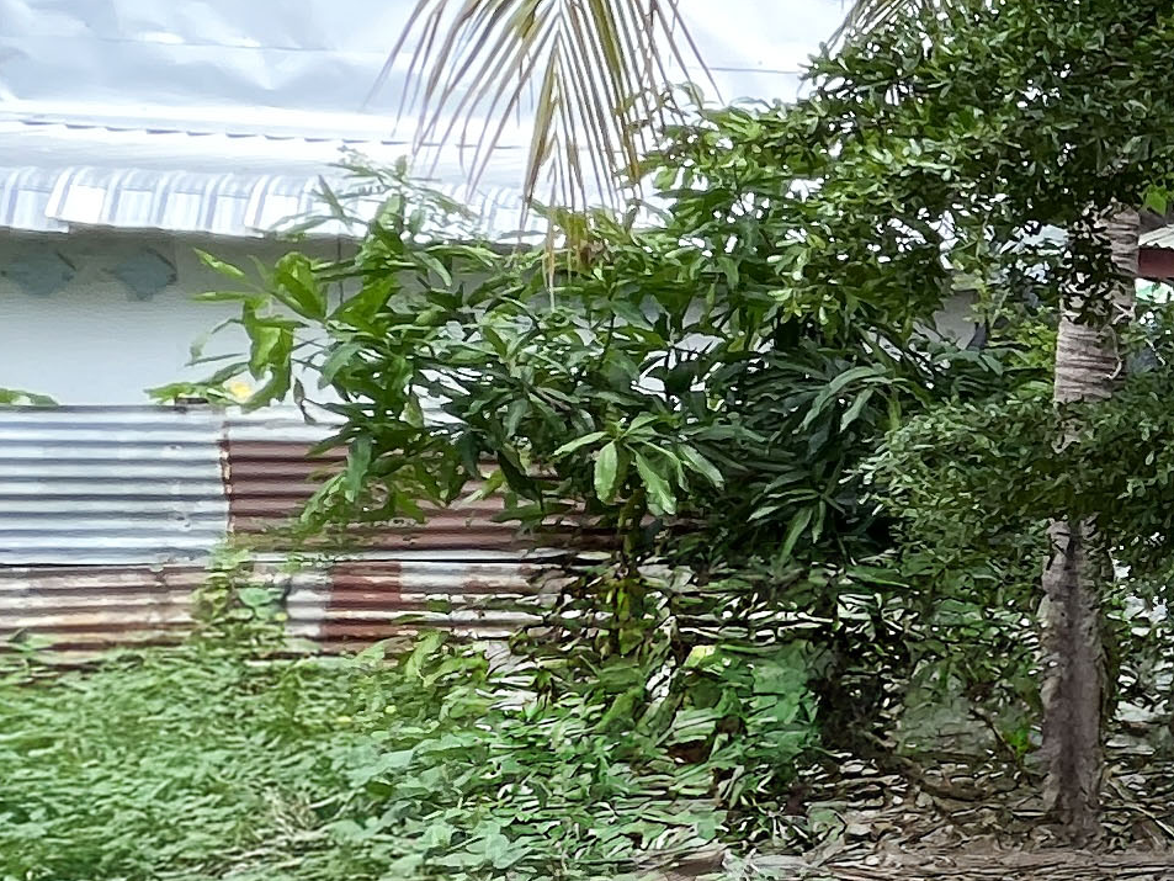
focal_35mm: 55
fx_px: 1866
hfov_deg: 21.1
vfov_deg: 26.5
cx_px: 2177
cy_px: 569
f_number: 1.8
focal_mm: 1.57
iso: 32
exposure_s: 1/354
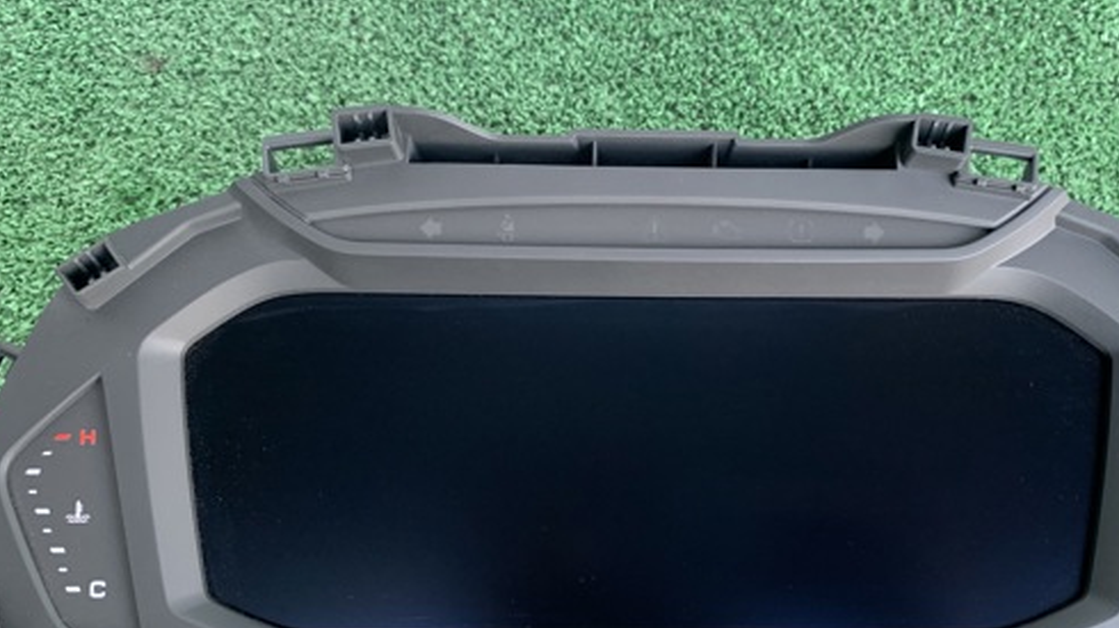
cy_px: 414
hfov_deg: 53.7
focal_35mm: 37
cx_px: 665
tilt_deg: -65.3
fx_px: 1097
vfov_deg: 31.7
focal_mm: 4.25
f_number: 1.8
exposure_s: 1/60
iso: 160
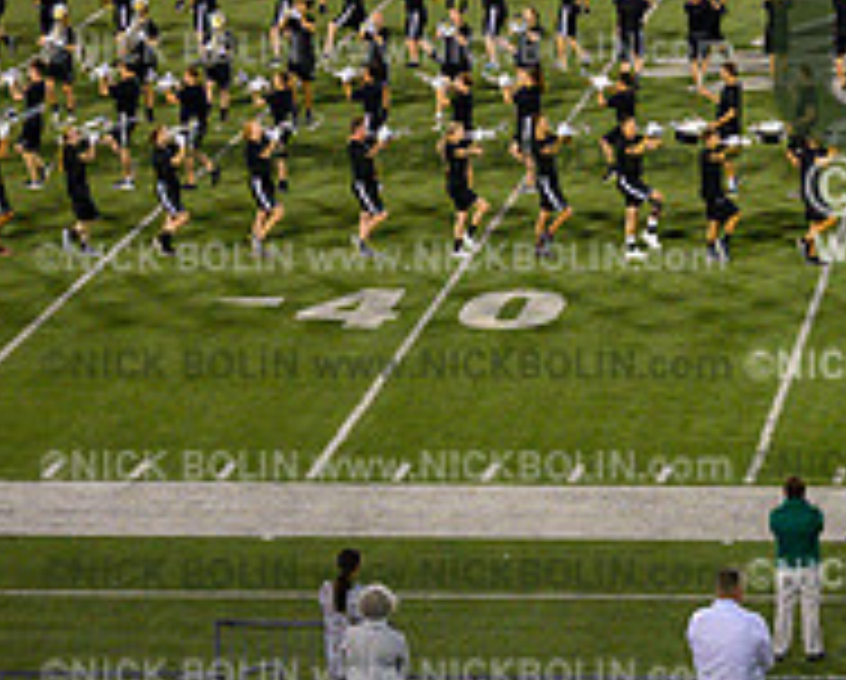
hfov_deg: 12.0
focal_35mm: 156
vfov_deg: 9.9
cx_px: 1089
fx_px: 3912
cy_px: 50
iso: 4000
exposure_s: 1/1000
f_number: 4
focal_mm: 54
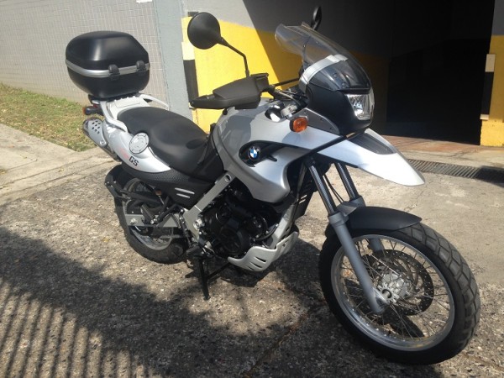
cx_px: 252
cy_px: 189
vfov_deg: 42.9
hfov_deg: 55.4
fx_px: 480
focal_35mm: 33
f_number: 2.4
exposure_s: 1/985
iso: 50
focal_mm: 4.12
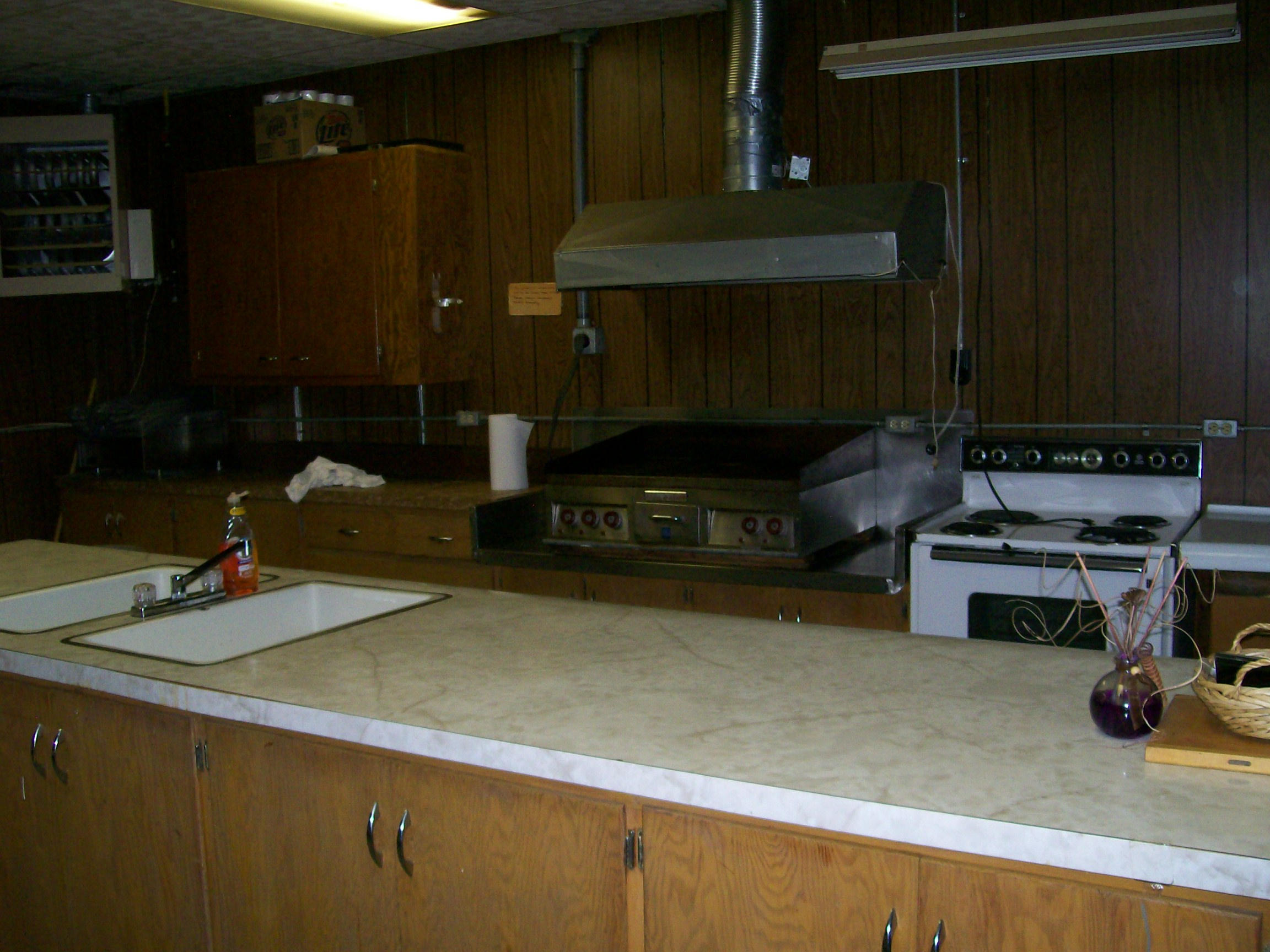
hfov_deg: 51.4
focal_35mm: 36
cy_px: 476
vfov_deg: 39.7
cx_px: 635
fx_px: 1321
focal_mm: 6
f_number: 2.7
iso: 140
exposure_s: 1/64
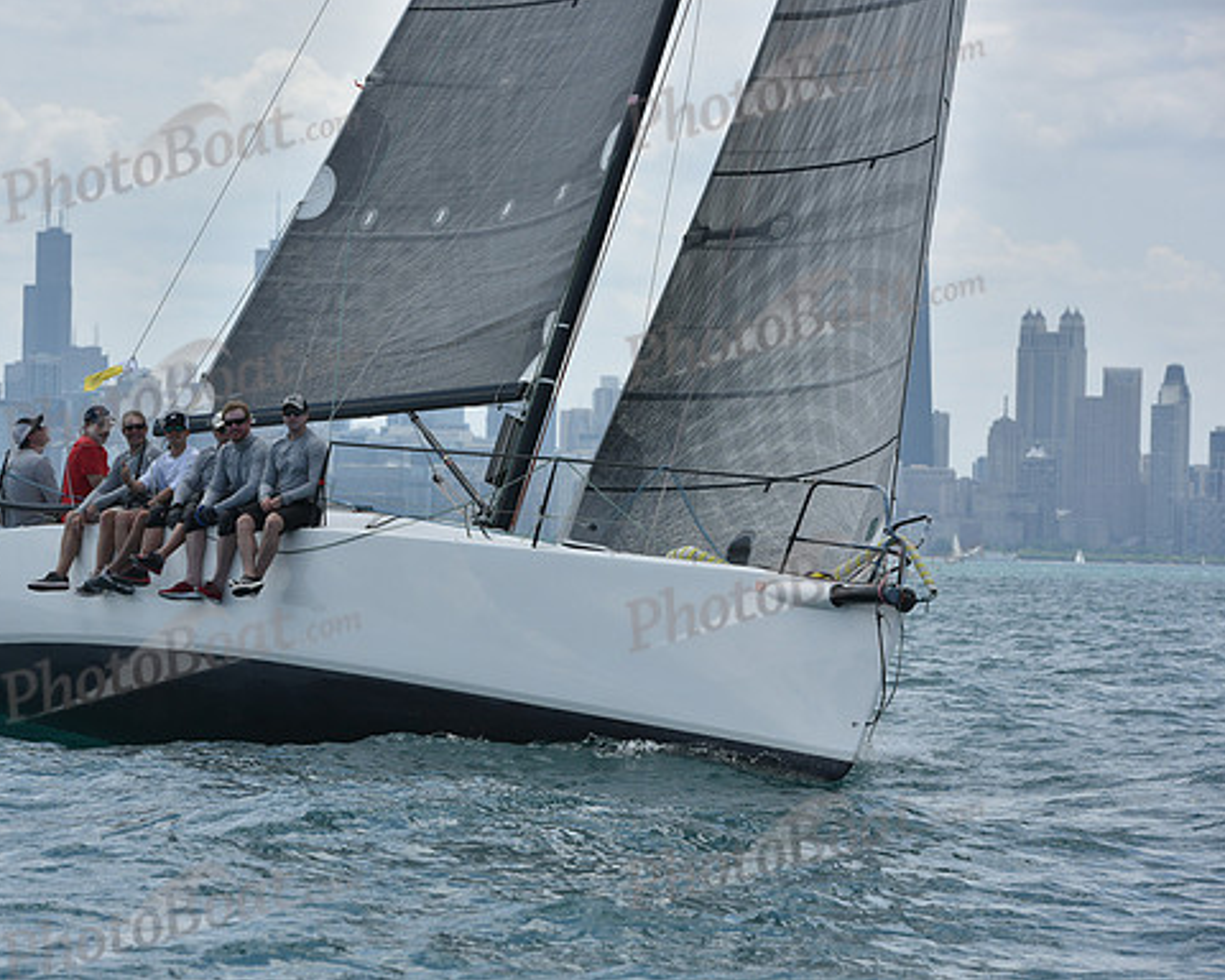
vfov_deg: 10.1
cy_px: 489
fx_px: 5547
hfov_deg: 12.6
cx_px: 495
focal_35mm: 153
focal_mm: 135
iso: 250
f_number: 9
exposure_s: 1/1250
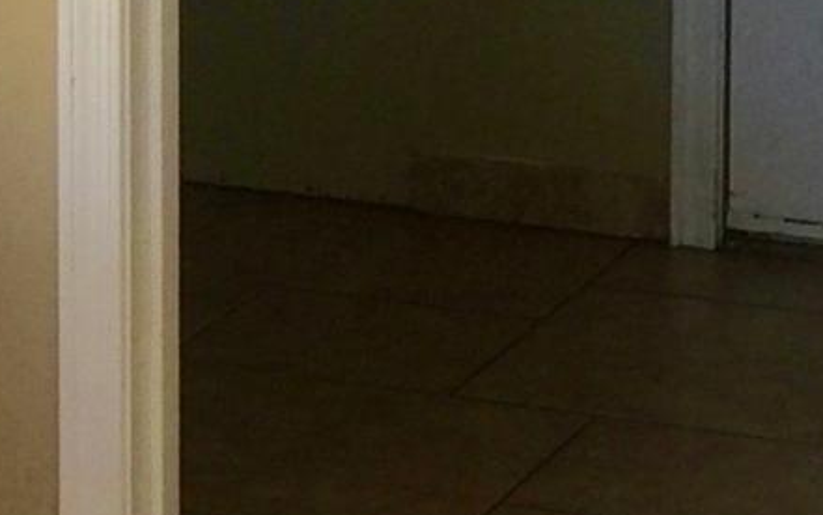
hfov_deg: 9.8
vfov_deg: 6.2
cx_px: -334
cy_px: -433
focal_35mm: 209
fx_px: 4690
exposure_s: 1/33
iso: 32
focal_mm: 4.15
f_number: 2.2
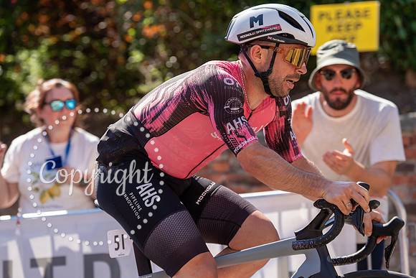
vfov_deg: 11.2
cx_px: 208
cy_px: 139
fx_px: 1422
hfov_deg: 16.6
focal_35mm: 123
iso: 250
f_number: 3.5
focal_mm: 123
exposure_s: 1/1000
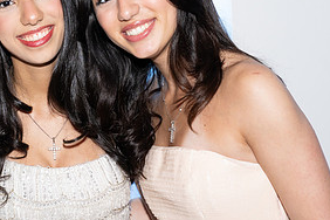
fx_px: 1017
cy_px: 79
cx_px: 64
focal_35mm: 111
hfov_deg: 18.3
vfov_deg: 12.3
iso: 1000
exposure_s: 1/80
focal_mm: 54
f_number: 5.6
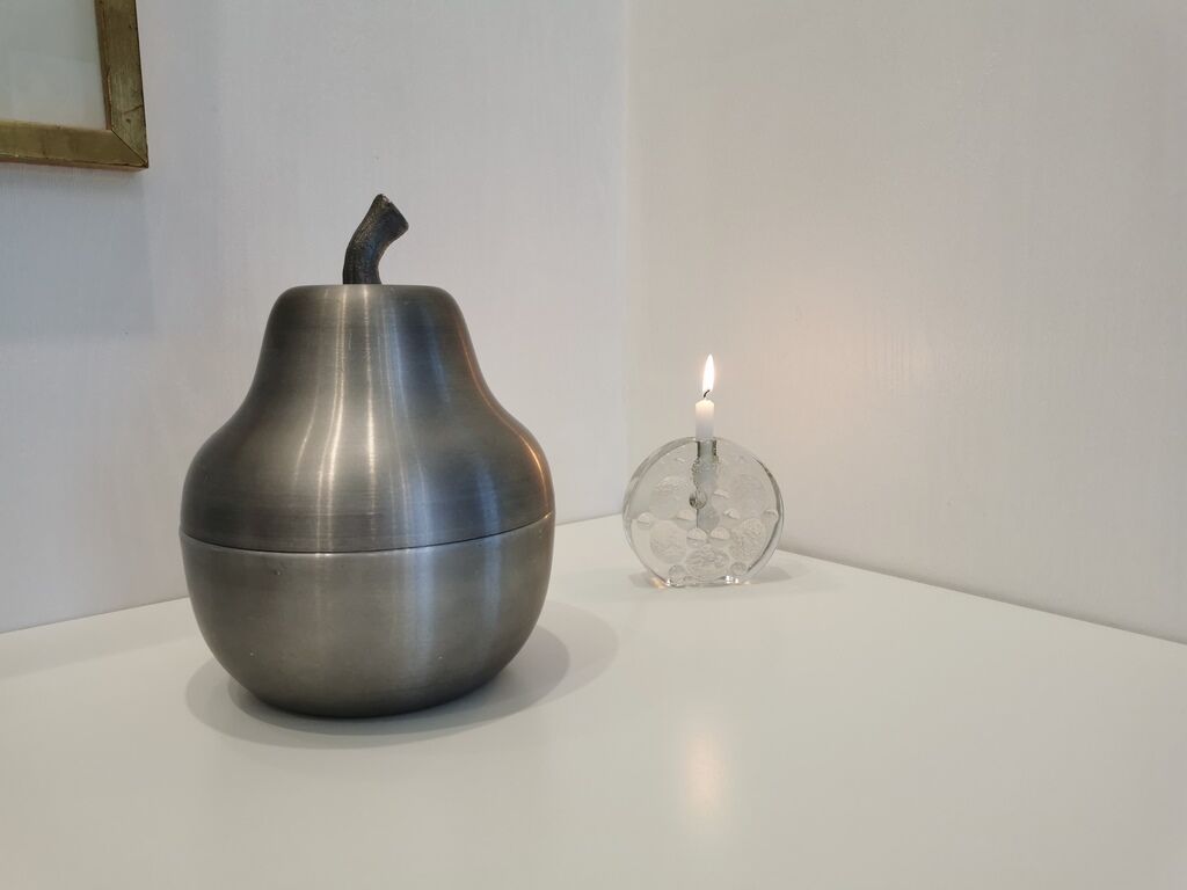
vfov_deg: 51.4
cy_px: 445
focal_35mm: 27
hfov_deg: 65.3
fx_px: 926
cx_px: 594
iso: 125
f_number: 1.8
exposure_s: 1/100
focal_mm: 5.58
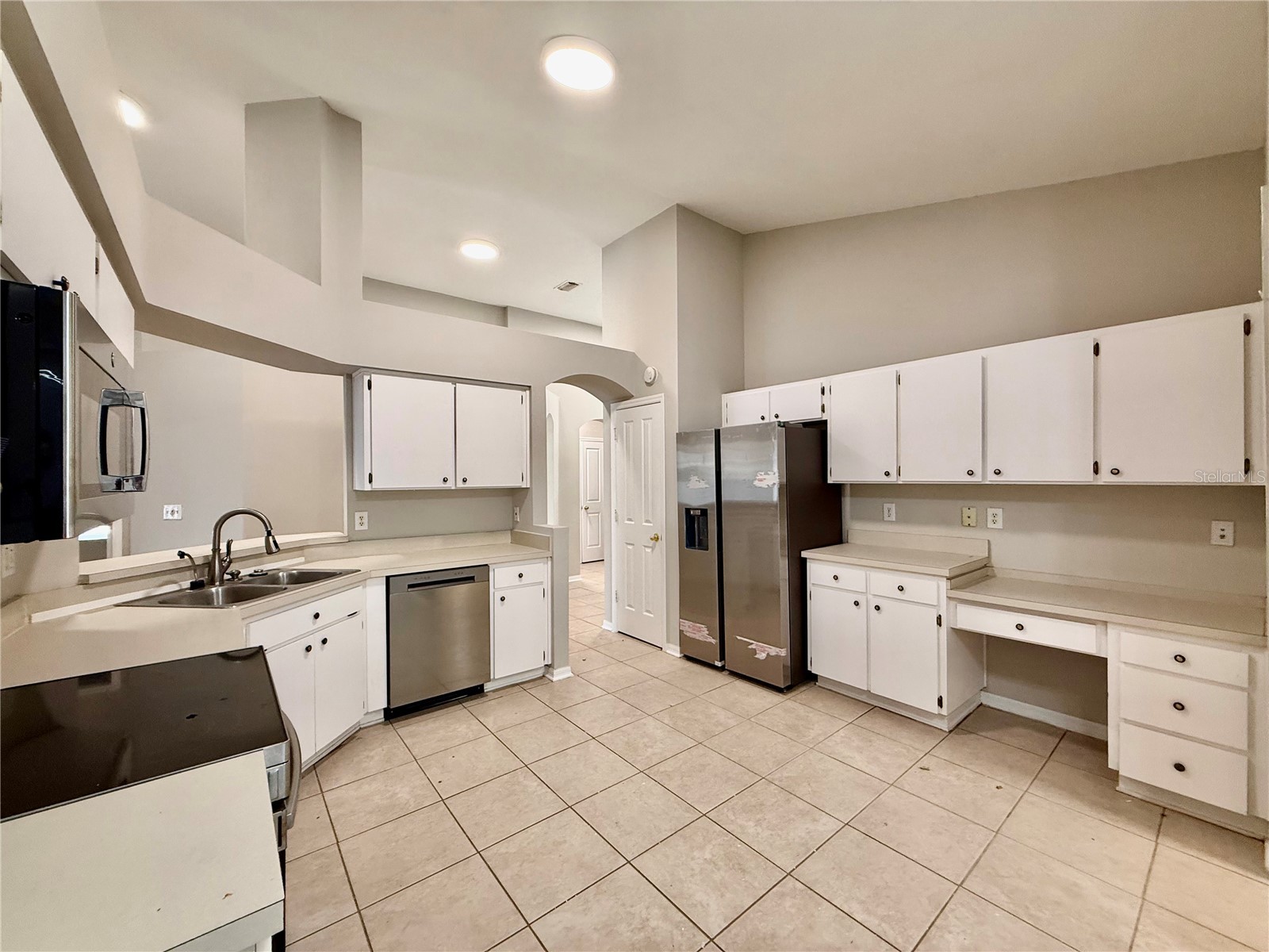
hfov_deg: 102.1
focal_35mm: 14
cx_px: 634
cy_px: 476
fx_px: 513
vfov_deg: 85.7
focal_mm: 2.22
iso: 200
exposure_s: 1/60
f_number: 2.2
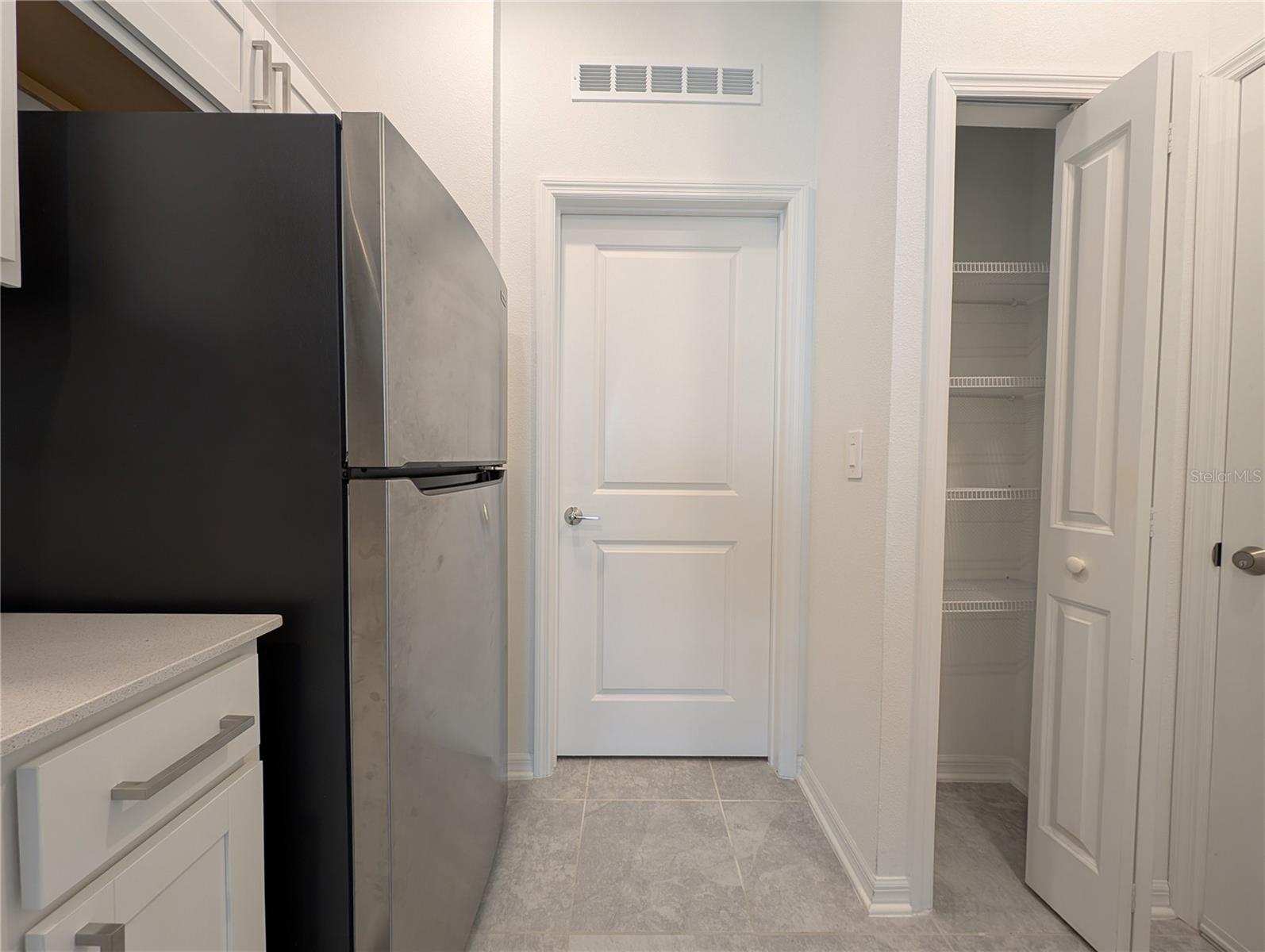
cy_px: 476
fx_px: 439
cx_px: 632
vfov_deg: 94.6
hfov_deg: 110.5
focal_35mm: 12
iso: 51
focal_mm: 2.23
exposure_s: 1/24
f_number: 1.95
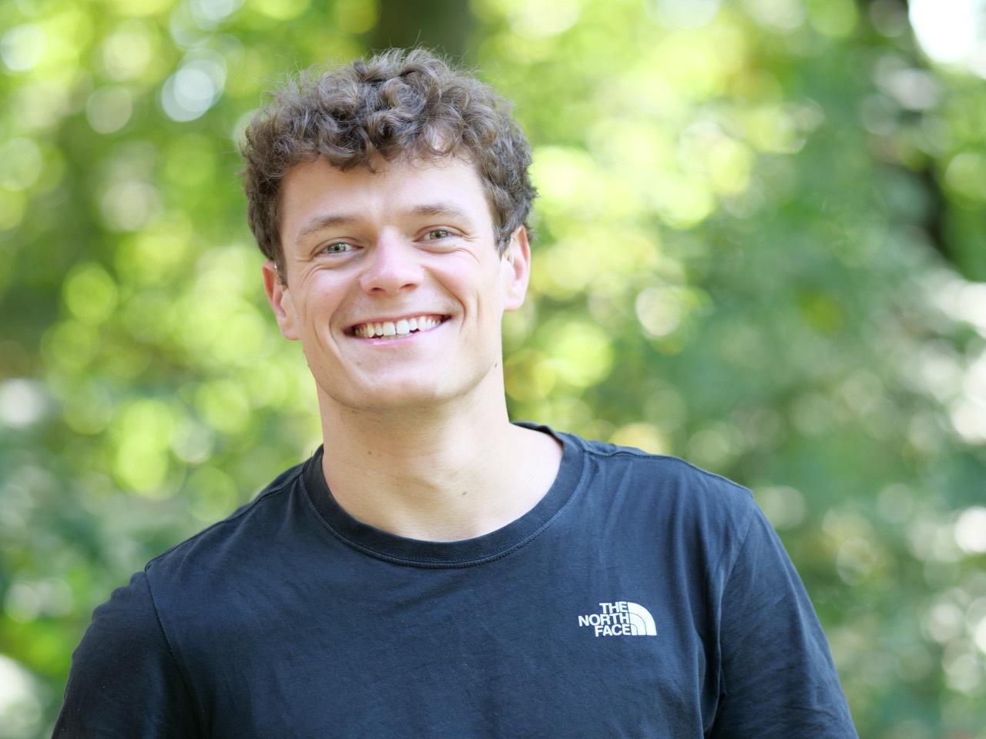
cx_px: 493
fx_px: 4273
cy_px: 370
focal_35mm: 150
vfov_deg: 9.9
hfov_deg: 13.2
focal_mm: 75
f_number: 1.8
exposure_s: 1/160
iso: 200
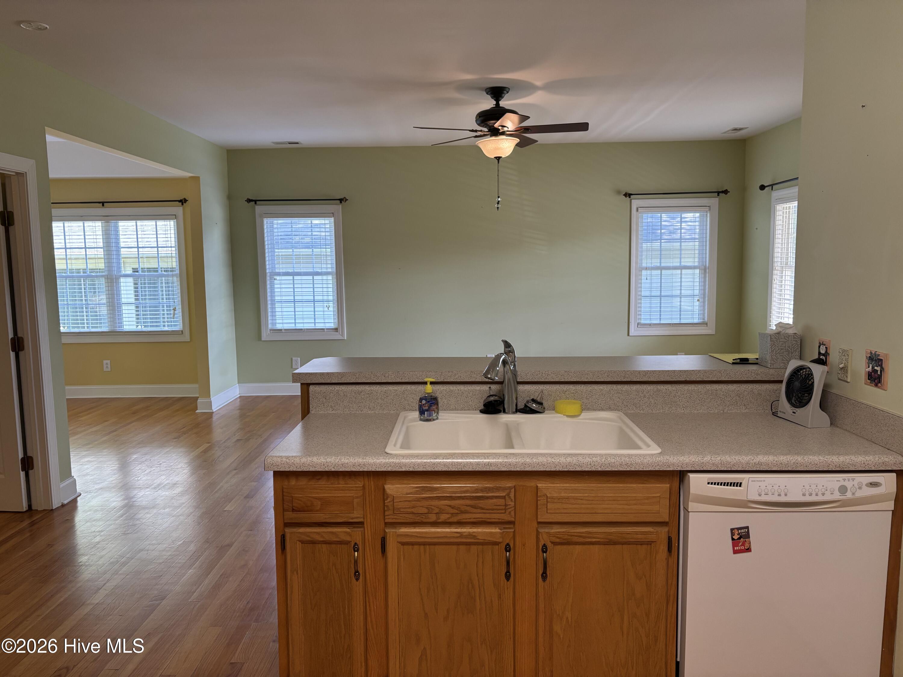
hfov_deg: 67.3
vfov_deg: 53.1
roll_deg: +0.5
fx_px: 678
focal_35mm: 26
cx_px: 452
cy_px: 338
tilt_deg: -5.6
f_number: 1.6
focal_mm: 5.96
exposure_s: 1/120
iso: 125
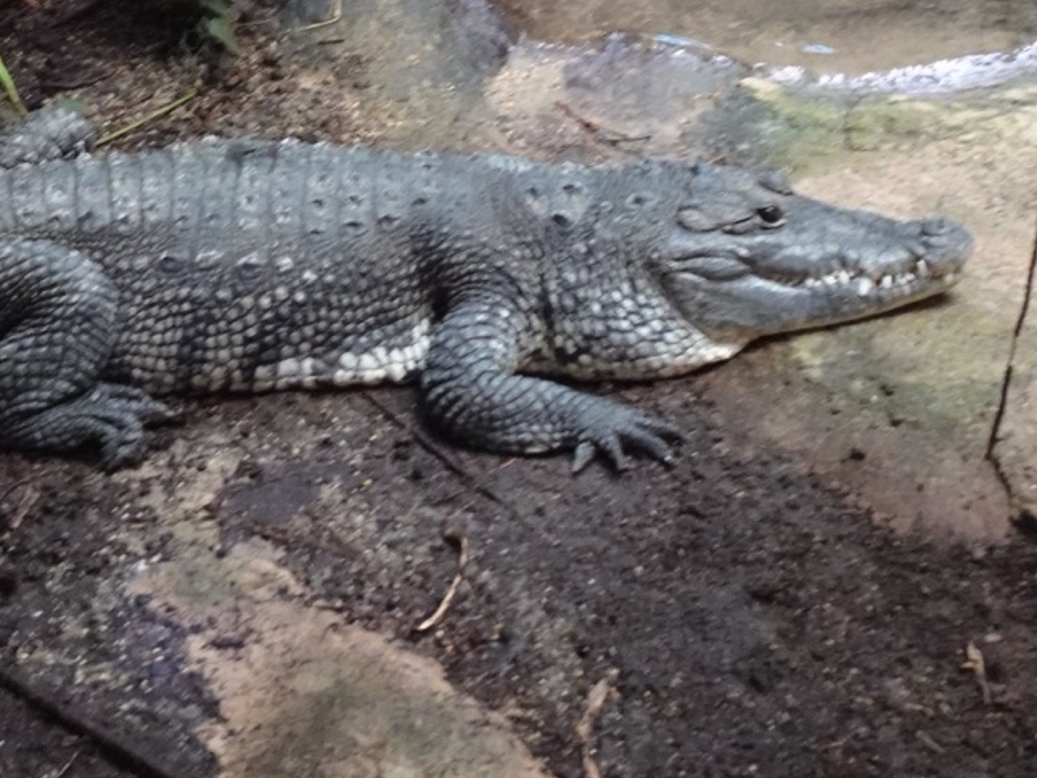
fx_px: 2277
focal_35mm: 76
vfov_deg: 18.8
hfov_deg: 25.5
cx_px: 338
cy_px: -18
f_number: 4
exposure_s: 1/13
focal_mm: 5.9
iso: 800
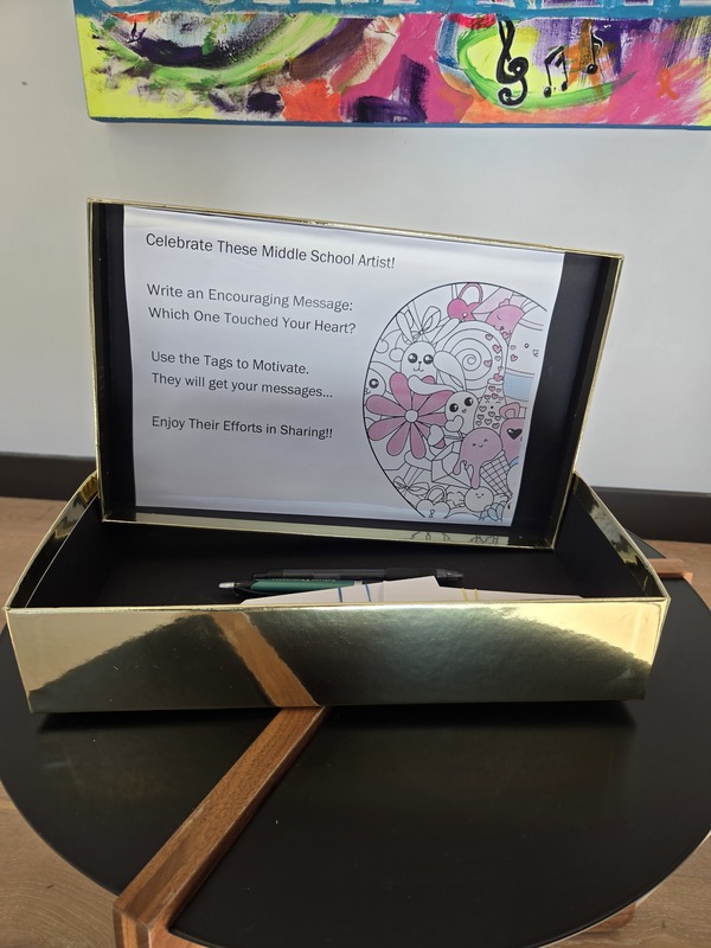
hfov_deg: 58.9
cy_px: 474
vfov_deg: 73.9
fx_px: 630
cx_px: 356
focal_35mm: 23
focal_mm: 5.4
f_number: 1.8
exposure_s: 1/120
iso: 32
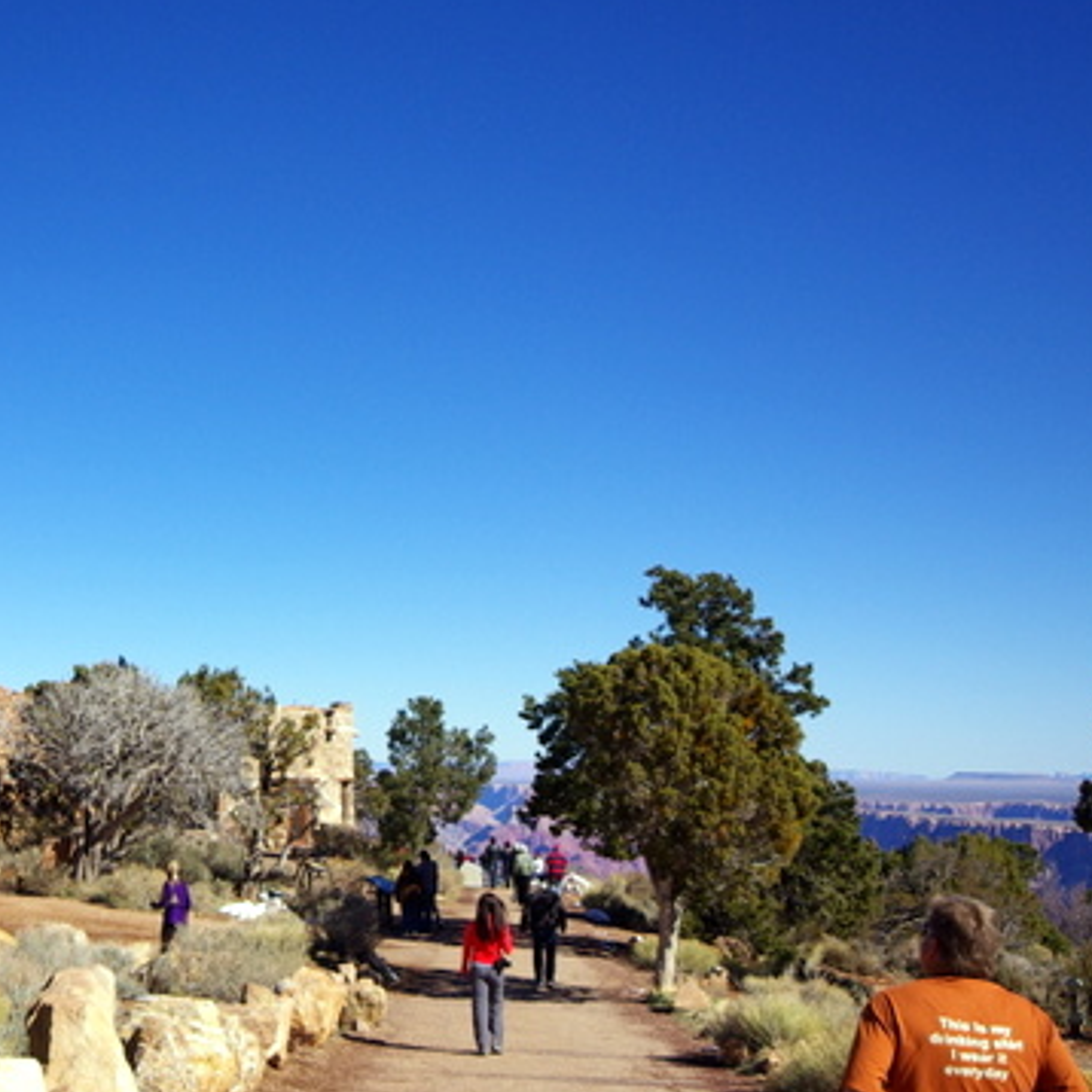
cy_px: 555
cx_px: 256
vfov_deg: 30.0
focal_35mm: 57
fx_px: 2034
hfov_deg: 29.5
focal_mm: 20
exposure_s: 1/350
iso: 100
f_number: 8
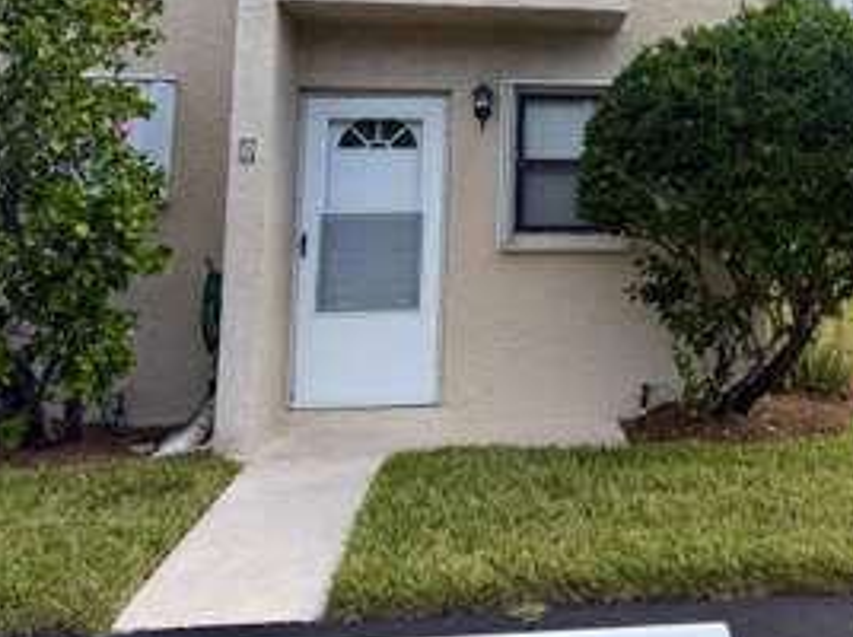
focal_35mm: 43
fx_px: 1058
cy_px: 81
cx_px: 697
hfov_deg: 41.8
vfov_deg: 32.1
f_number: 1.78
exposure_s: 1/3021
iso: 100
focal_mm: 6.76
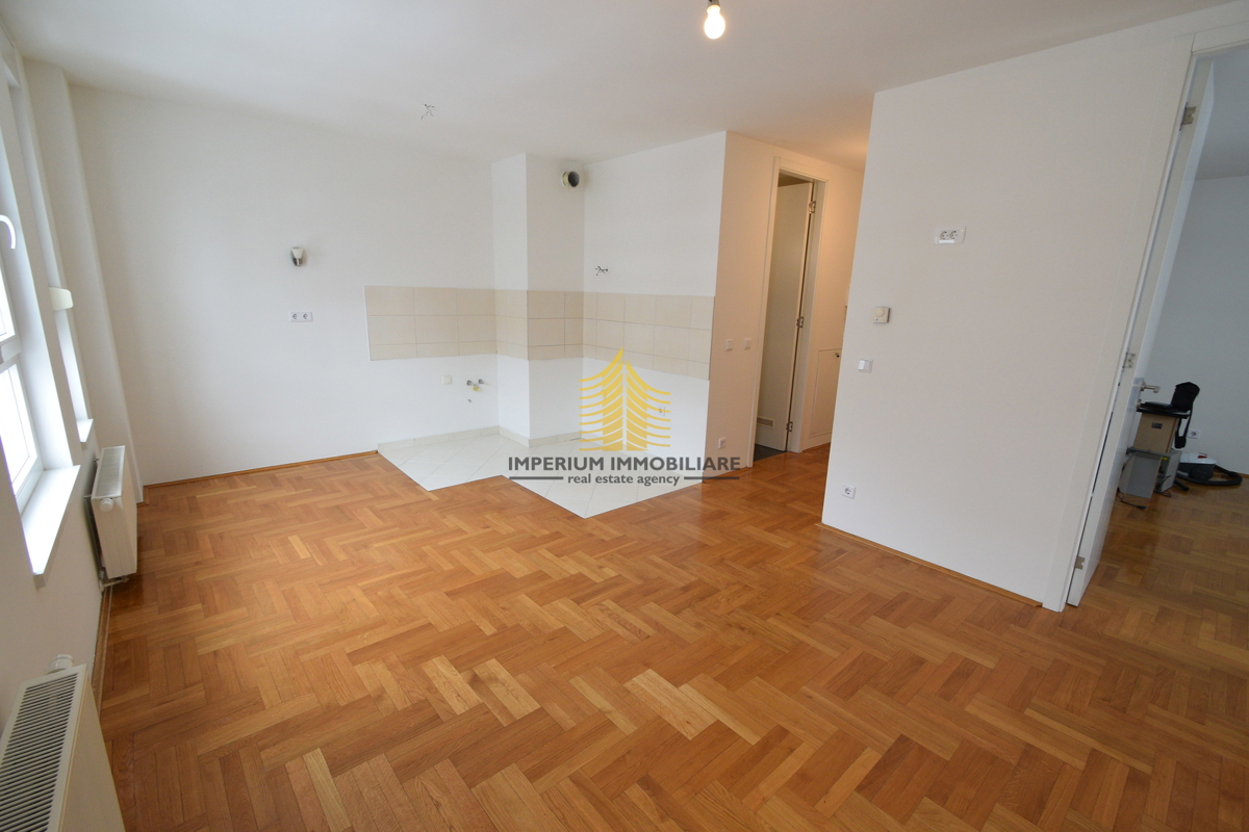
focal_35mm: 15
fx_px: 520
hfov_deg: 100.4
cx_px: 624
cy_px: 416
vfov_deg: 77.3
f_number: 10
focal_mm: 10
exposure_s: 1/30
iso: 800
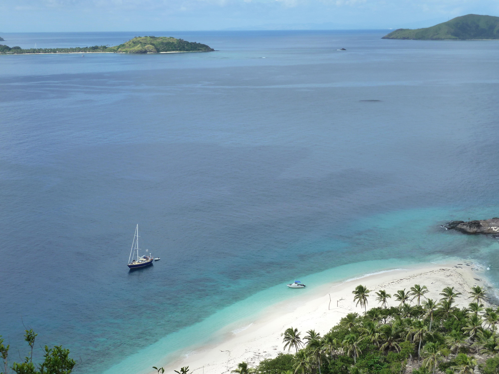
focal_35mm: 59
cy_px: 187
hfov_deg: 32.7
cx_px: 250
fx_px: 851
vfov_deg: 24.8
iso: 125
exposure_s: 1/500
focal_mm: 9.7
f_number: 4.5
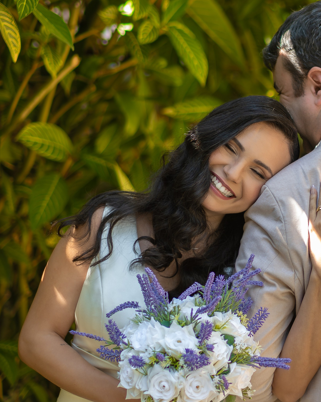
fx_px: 1793
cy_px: 178
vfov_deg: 12.8
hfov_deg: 10.2
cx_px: 293
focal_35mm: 151
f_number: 1.4
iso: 100
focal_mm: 56
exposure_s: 1/250
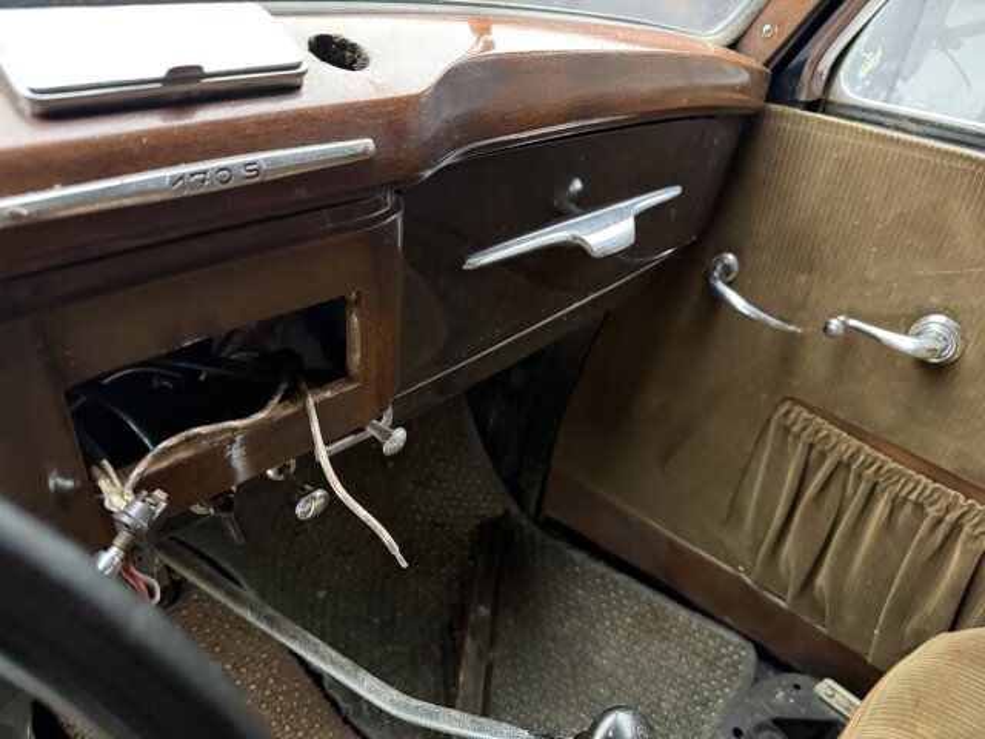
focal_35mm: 24
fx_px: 683
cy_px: 370
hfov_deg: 71.6
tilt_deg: -33.3
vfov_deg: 56.8
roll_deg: -5.6
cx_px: 492
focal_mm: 6.76
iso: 1000
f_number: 1.78
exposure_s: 1/25
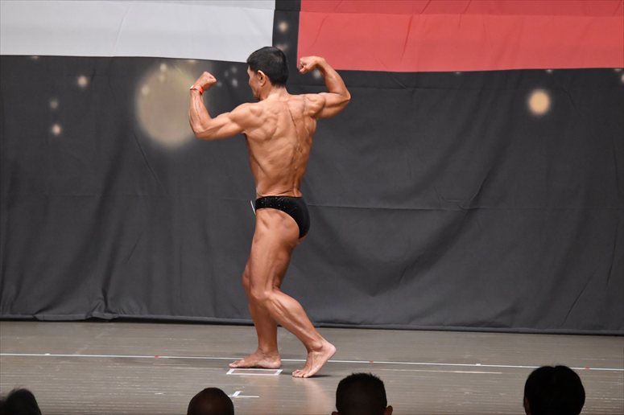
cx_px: 312
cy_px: 208
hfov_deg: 9.2
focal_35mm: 225
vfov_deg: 6.1
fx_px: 3898
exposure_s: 1/400
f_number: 5.6
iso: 6400
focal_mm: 150
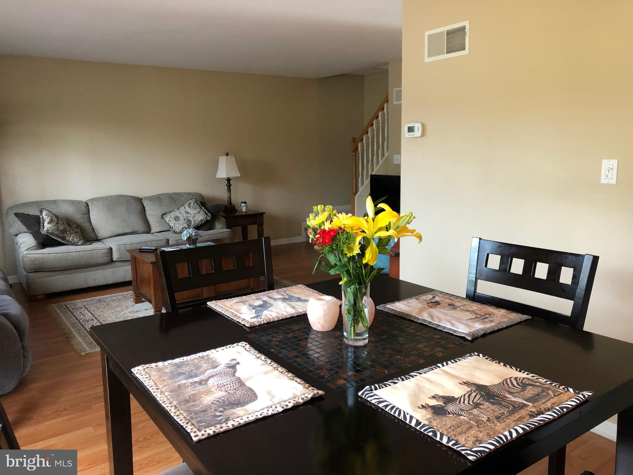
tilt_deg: -9.5
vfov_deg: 49.7
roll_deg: +1.4
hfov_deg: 63.4
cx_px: 316
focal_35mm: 28
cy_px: 238
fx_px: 512
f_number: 1.8
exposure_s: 1/17
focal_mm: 4
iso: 40
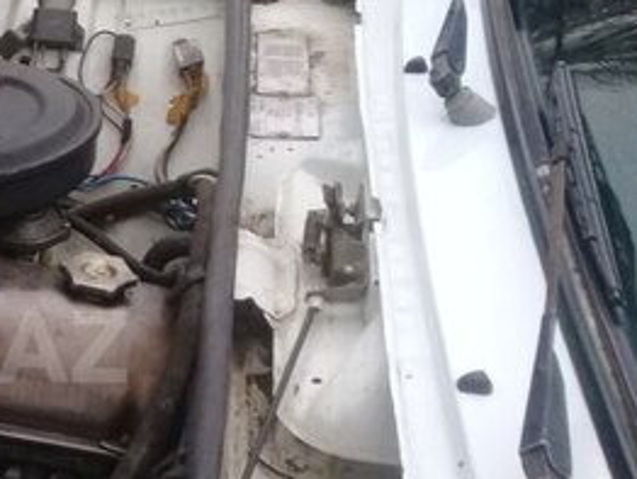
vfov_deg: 18.8
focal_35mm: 78
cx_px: -122
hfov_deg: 23.0
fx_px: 1437
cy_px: 346
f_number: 2.2
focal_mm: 3.3
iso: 100
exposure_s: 1/33
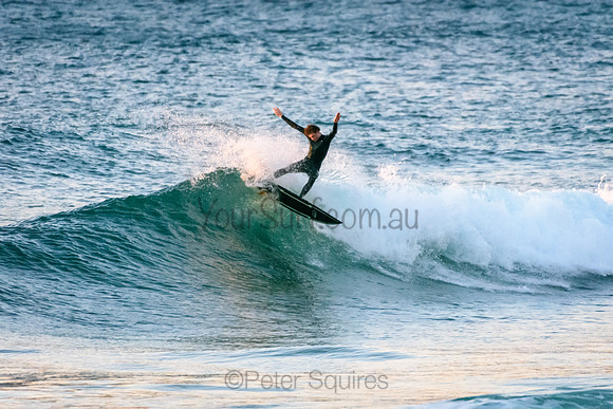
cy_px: 204
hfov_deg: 2.7
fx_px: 12773
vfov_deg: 1.8
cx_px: 306
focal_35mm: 750
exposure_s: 1/1600
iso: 4000
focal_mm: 500
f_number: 5.6
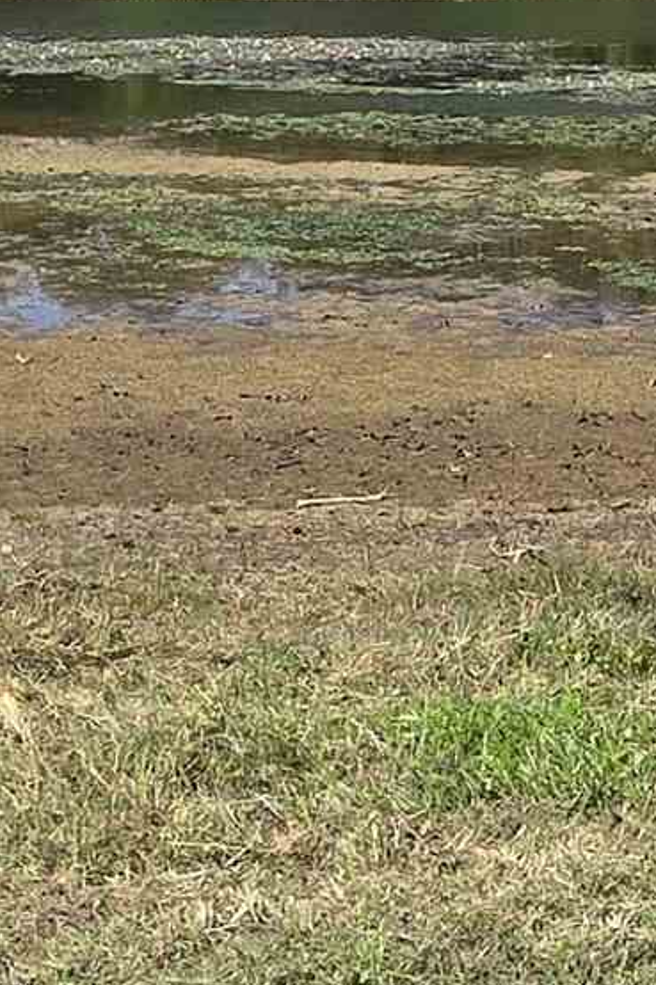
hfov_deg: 18.1
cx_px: 441
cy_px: 172
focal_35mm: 75
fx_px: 2051
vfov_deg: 26.4
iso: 40
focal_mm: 2.2
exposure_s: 1/2339
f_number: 1.9
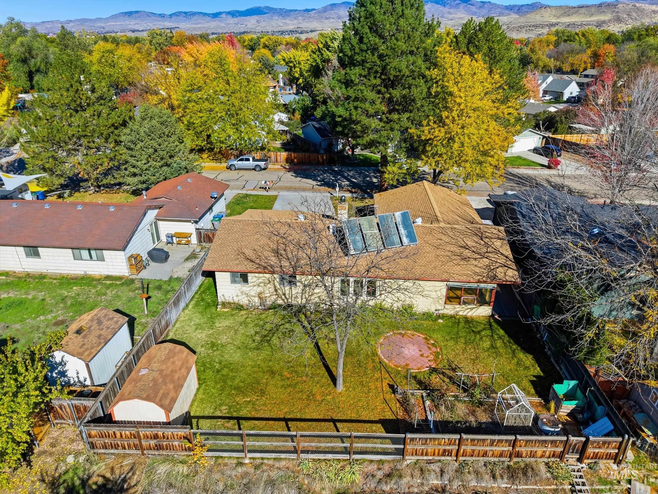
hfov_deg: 71.6
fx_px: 456
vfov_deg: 56.8
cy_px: 247
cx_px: 329
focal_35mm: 24
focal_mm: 8.7
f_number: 1.8
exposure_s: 1/6400
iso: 200
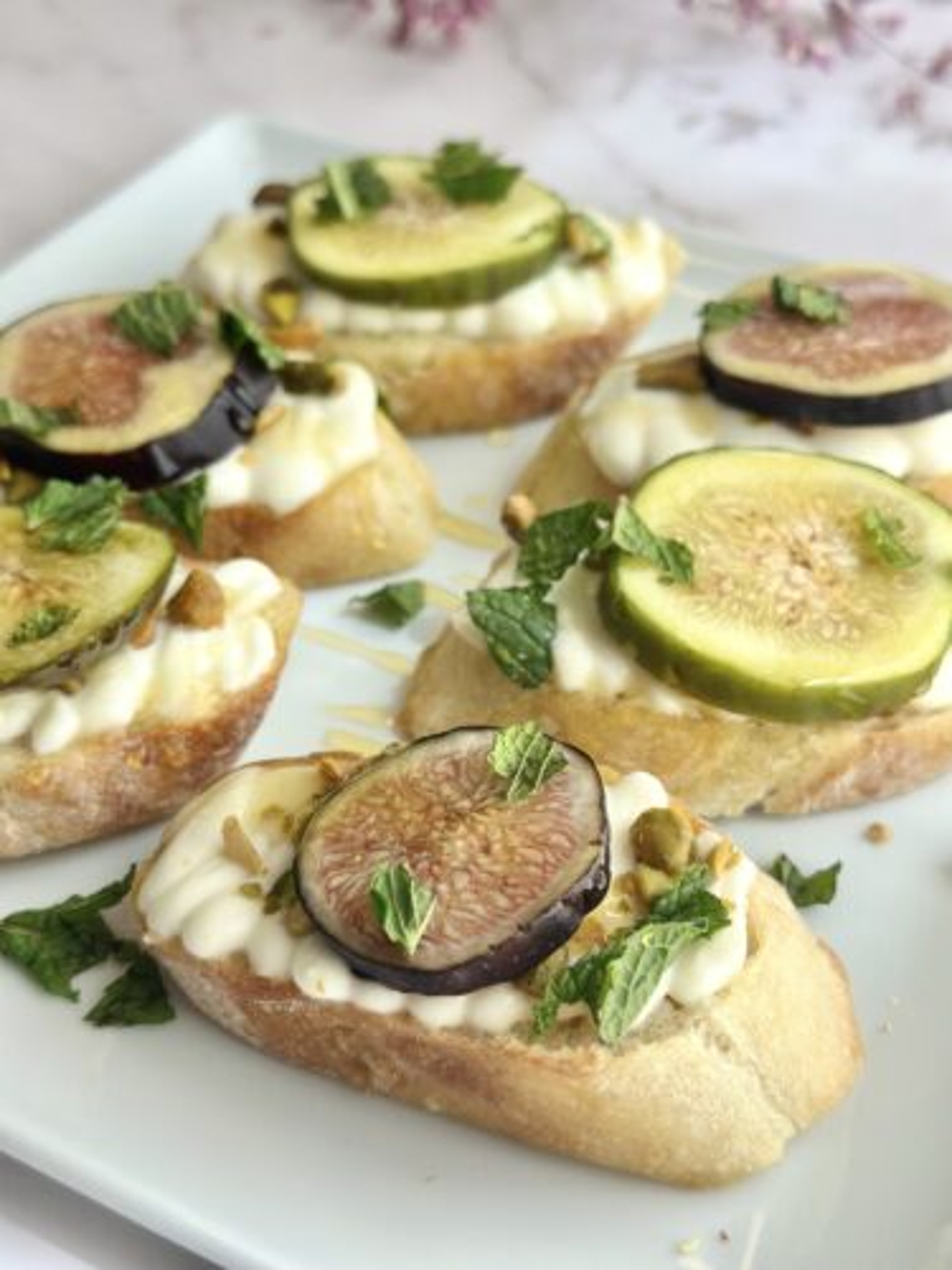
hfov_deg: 30.3
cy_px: 635
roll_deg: +1.4
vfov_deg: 39.7
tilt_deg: -41.7
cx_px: 476
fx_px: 1760
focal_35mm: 48
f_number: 1.78
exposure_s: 1/729
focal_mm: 6.86
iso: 80
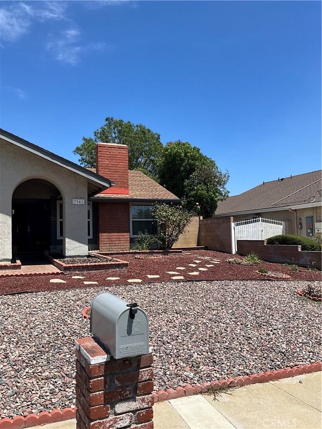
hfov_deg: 48.2
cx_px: 161
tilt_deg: +5.8
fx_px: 360
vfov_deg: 61.7
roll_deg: +1.9
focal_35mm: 29
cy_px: 214
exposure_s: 1/2141
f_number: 1.8
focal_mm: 3
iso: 25
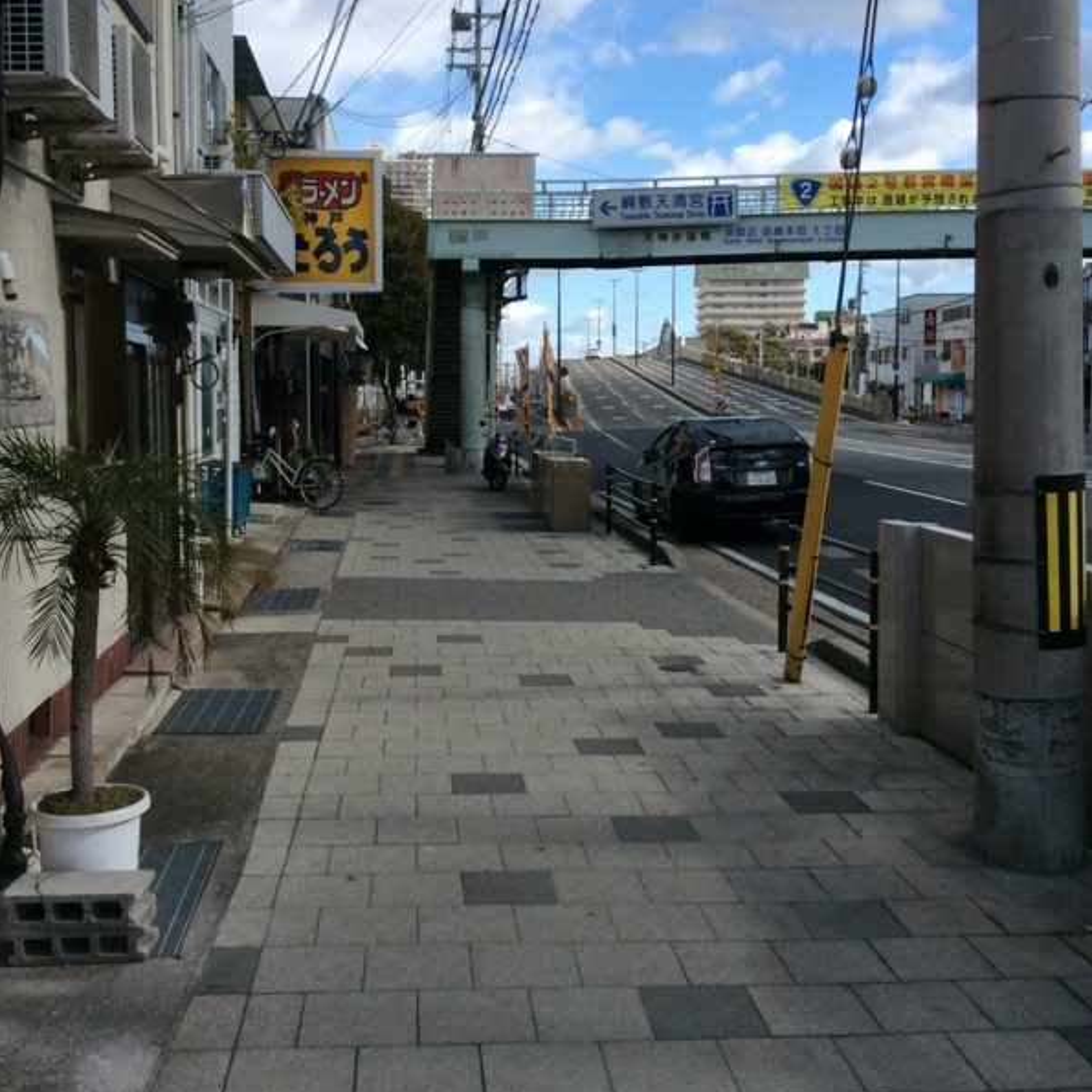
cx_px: 545
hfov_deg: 43.9
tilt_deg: -2.9
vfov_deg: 43.7
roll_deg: +0.3
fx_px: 1356
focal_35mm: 38
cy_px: 453
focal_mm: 3.3
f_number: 2.4
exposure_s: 1/1300
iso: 32
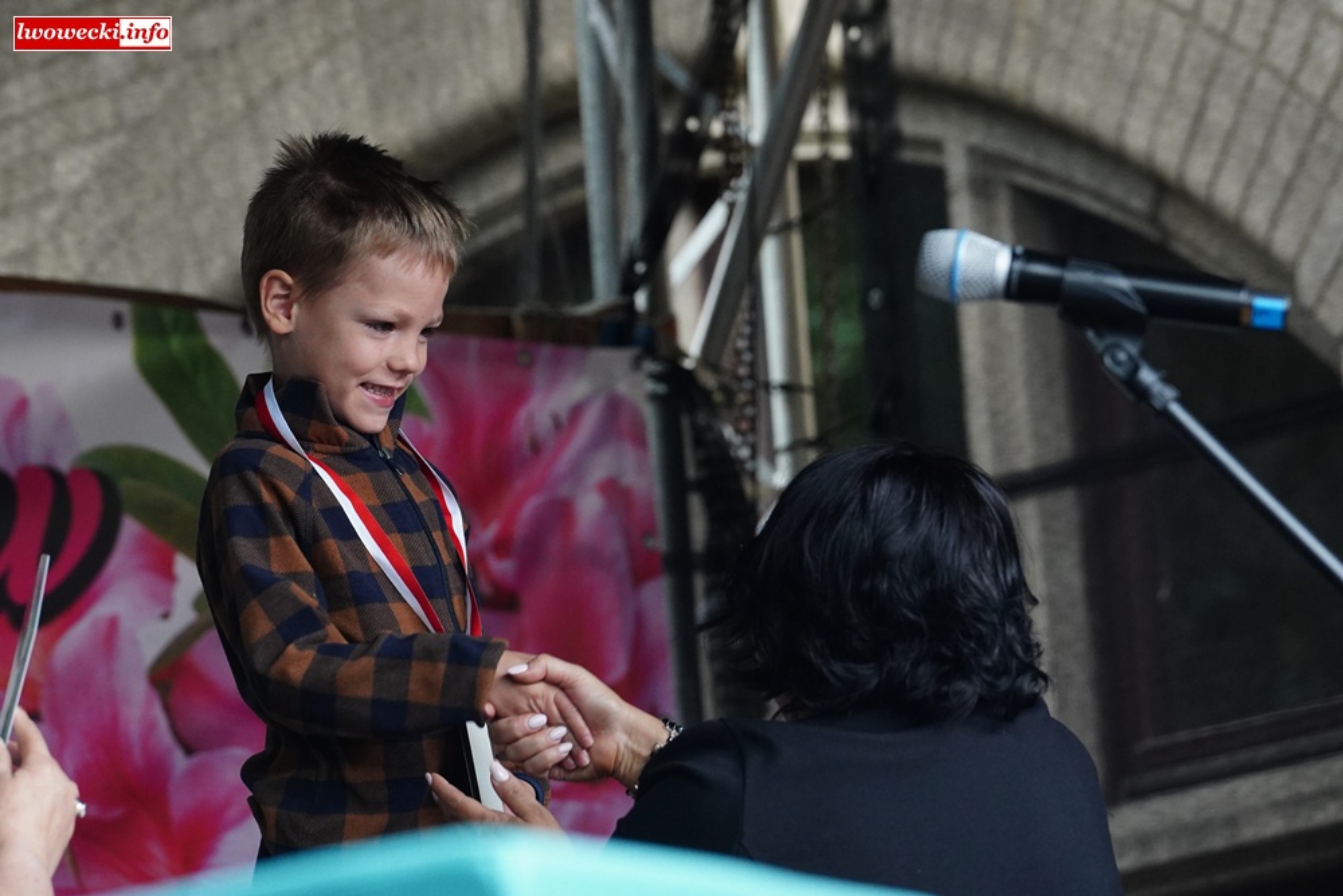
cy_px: 448
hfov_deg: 10.3
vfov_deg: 6.9
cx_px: 672
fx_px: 7462
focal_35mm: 200
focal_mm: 200
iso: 4000
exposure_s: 1/250
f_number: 7.1
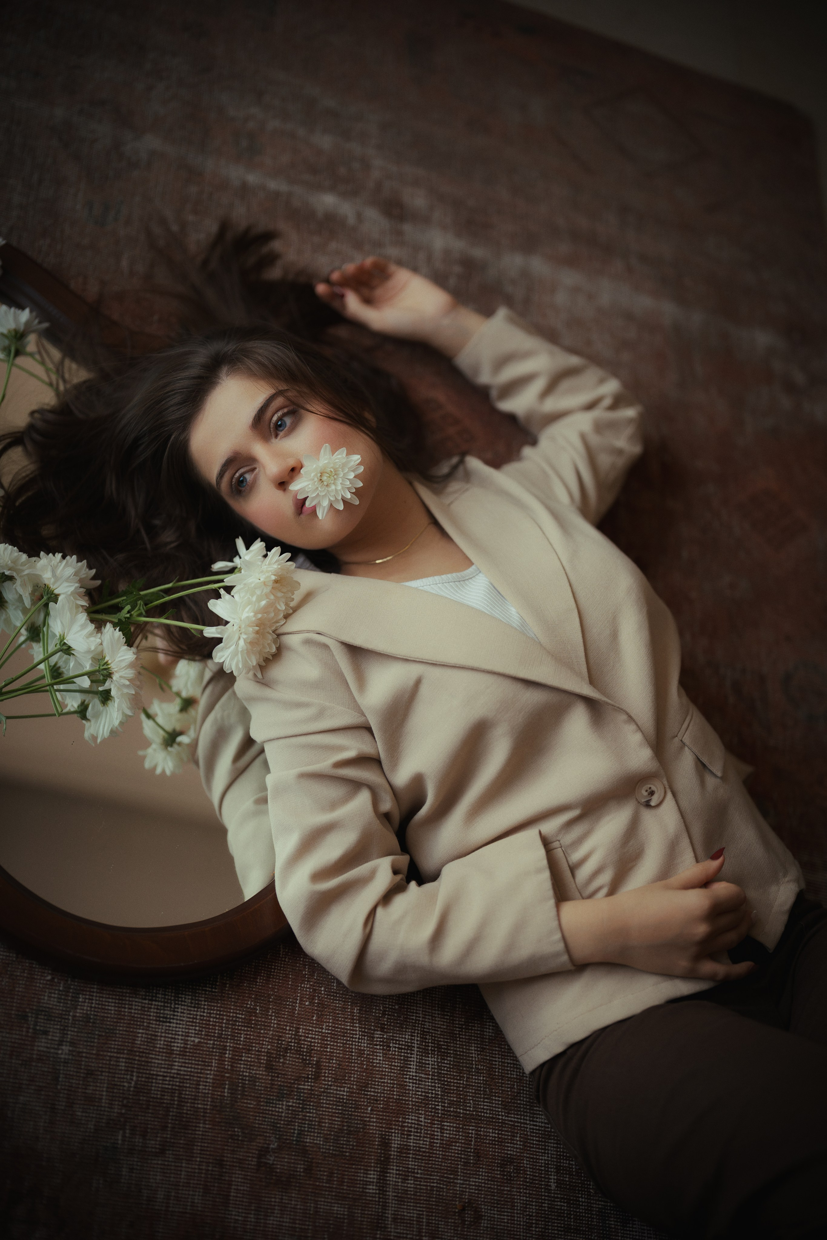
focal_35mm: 50
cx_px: 414
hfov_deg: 27.0
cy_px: 620
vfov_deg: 39.6
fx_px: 1723
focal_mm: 50
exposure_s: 1/400
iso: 125
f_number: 1.2
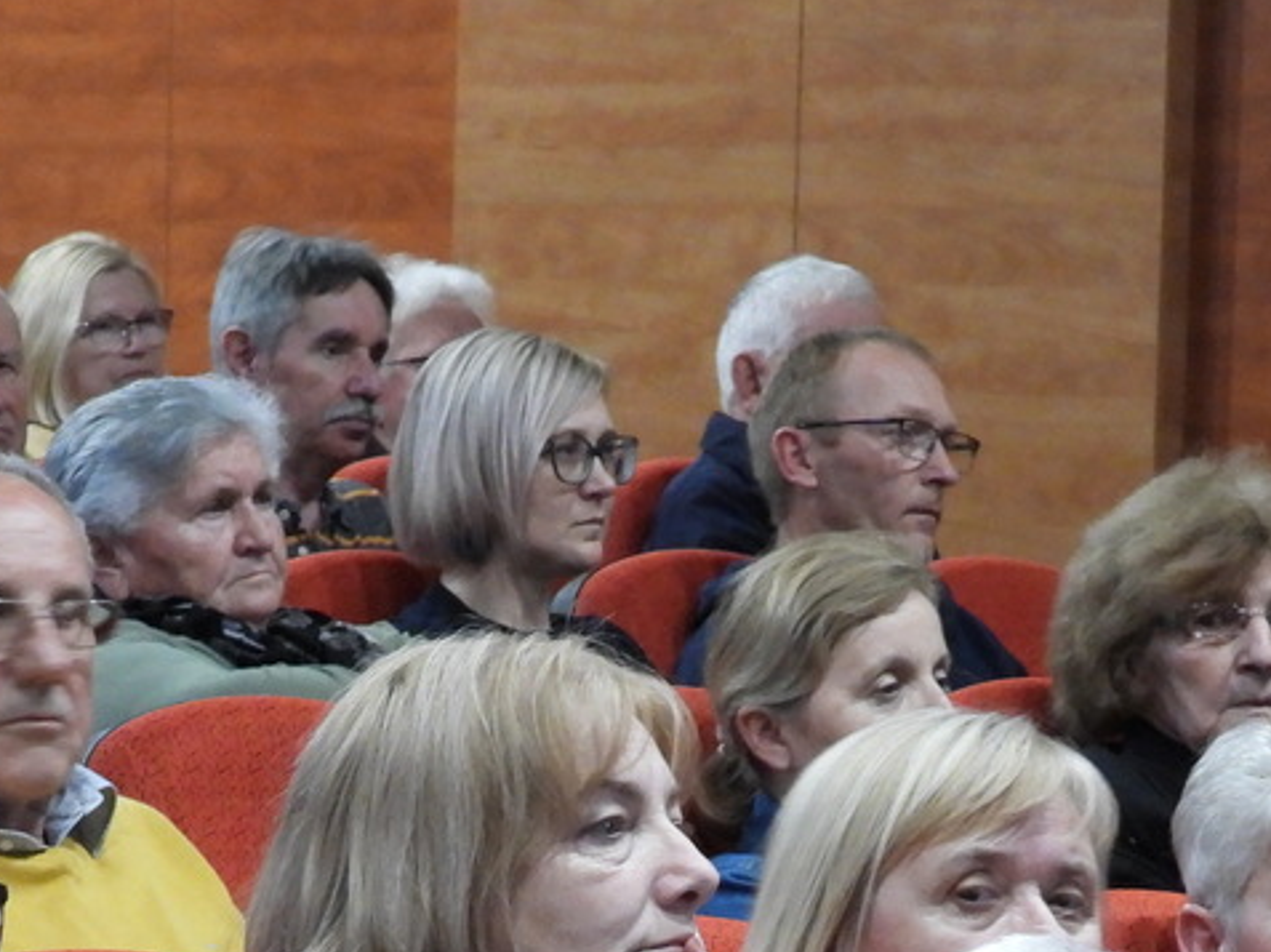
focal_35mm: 214
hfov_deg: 9.3
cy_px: 1184
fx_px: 7852
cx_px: 663
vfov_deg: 6.9
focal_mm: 15.3
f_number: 3.5
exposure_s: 1/5
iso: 800
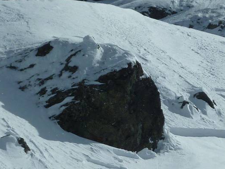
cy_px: 136
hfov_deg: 6.7
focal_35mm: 295
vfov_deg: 5.0
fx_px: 1918
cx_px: 213
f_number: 6.3
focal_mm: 14.7
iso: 80
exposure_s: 1/2000
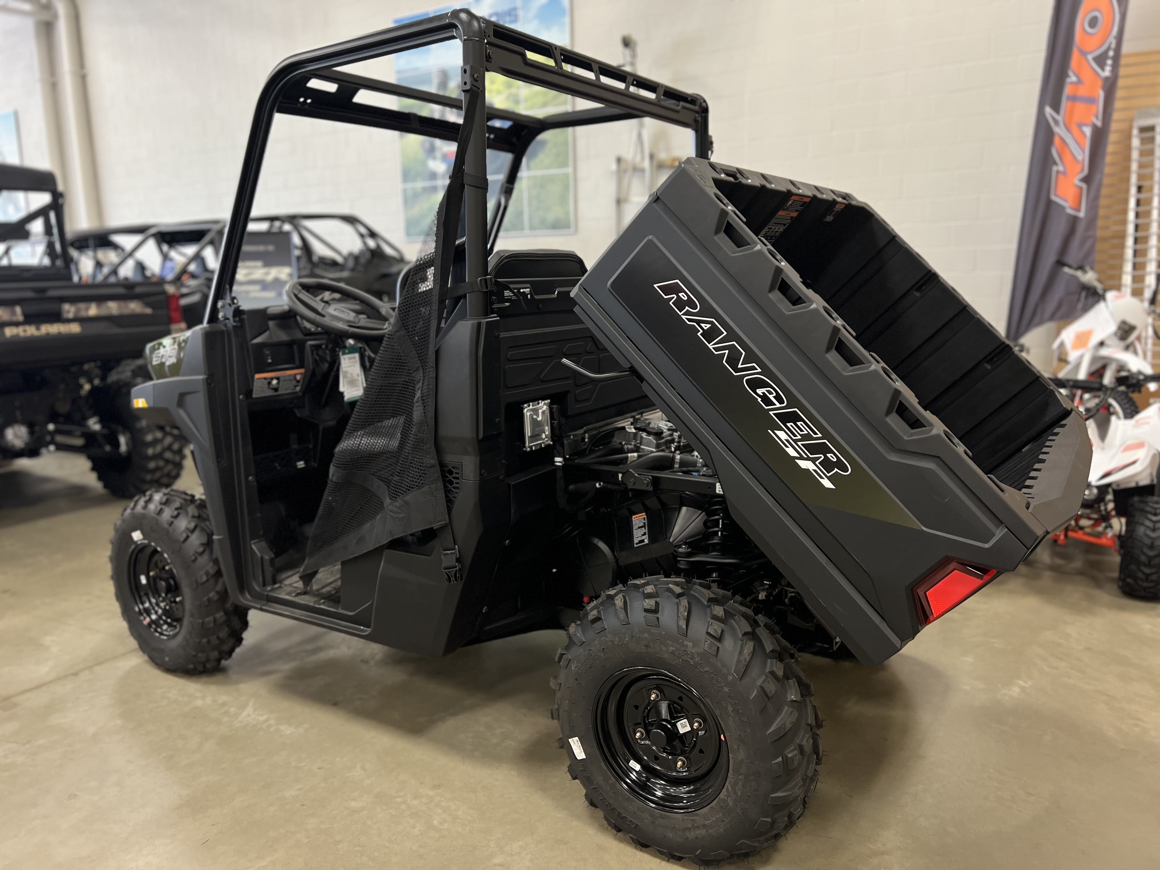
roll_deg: +1.1
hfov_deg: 67.3
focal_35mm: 26
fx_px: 871
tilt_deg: -11.2
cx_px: 580
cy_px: 435
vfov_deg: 53.1
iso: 125
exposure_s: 1/120
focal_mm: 5.7
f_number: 1.5
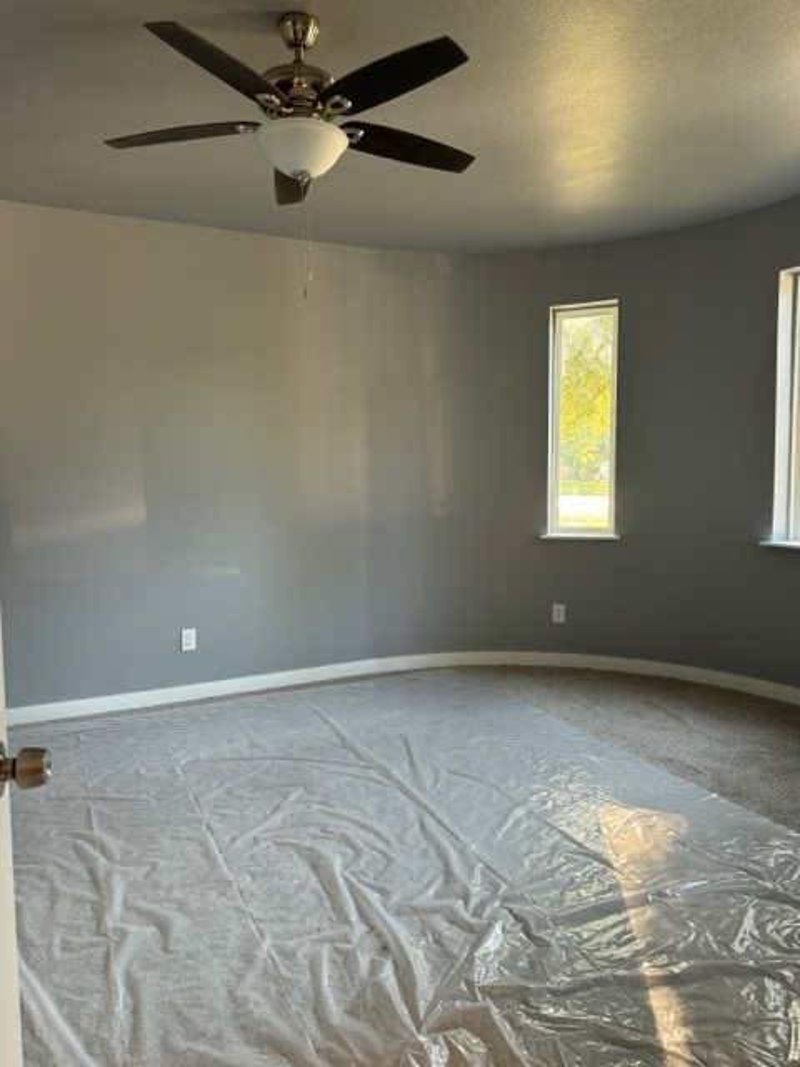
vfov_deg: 71.6
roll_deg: -0.8
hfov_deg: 56.8
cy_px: 534
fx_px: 740
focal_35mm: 24
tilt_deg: -2.3
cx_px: 400
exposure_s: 1/60
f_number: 1.78
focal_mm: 6.86
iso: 250
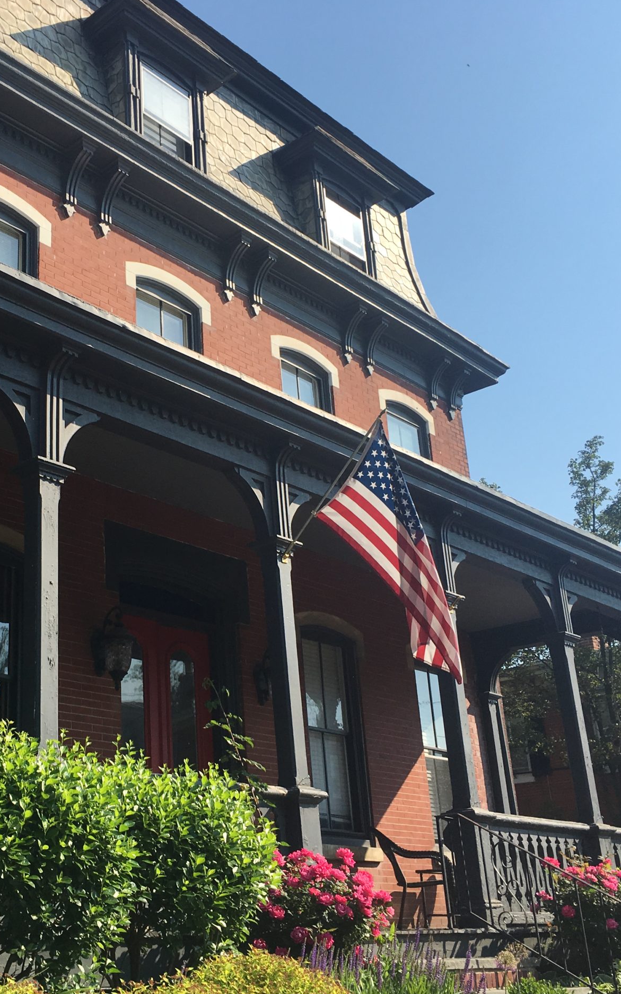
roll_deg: +1.4
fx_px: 1137
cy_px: 496
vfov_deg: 47.2
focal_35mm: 42
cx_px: 165
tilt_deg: +21.0
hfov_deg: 30.1
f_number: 2.2
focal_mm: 4.15
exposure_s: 1/1350
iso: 25
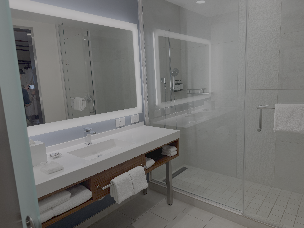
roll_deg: +3.0
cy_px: 114
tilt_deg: -10.0
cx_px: 152
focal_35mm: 24
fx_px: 211
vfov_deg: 56.8
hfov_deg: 71.6
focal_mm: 6.76
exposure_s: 1/141
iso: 64
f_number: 1.78
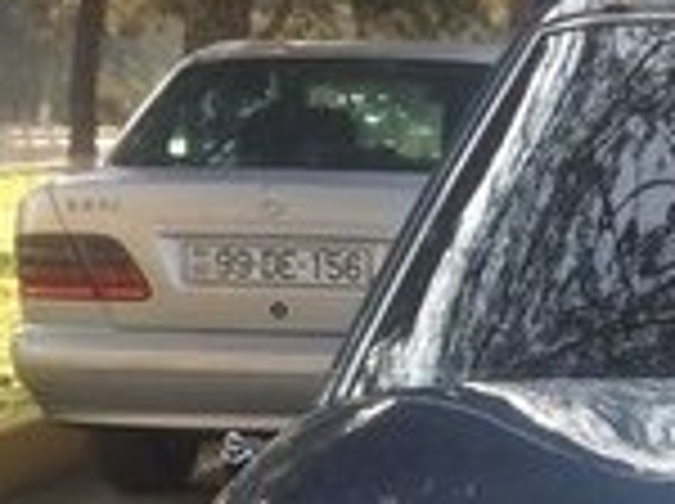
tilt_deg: -19.2
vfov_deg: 10.8
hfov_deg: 14.3
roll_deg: -0.6
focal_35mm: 128
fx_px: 2492
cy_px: 907
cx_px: 1035
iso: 32
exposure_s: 1/414
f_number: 2.2
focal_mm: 4.15
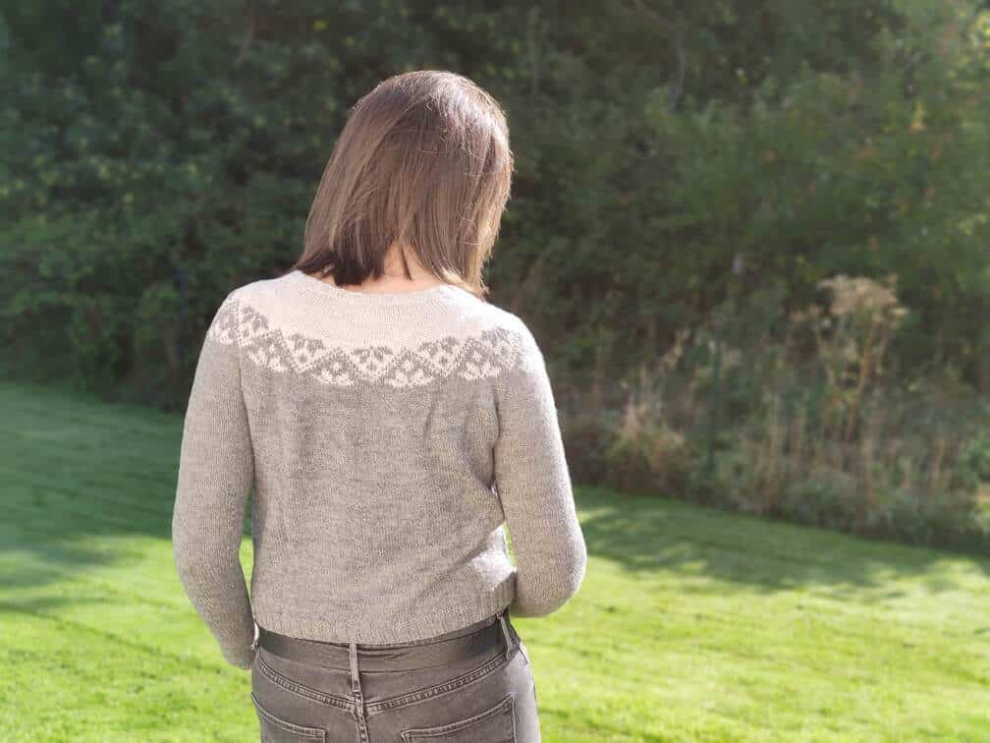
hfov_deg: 45.8
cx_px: 495
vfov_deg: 35.1
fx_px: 1173
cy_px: 372
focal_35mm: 41
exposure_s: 1/640
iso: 100
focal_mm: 8.16
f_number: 2
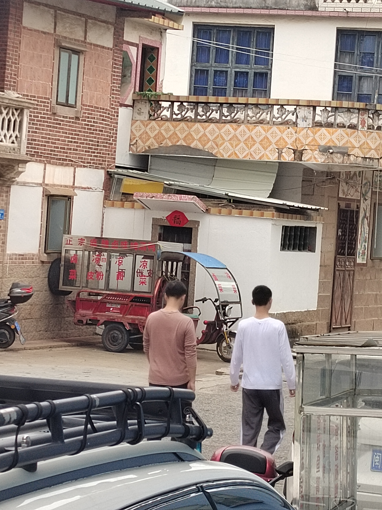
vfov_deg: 16.8
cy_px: 255
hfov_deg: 12.7
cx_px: 191
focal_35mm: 117
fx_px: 1722
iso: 153
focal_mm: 5.52
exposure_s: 1/100
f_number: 1.9
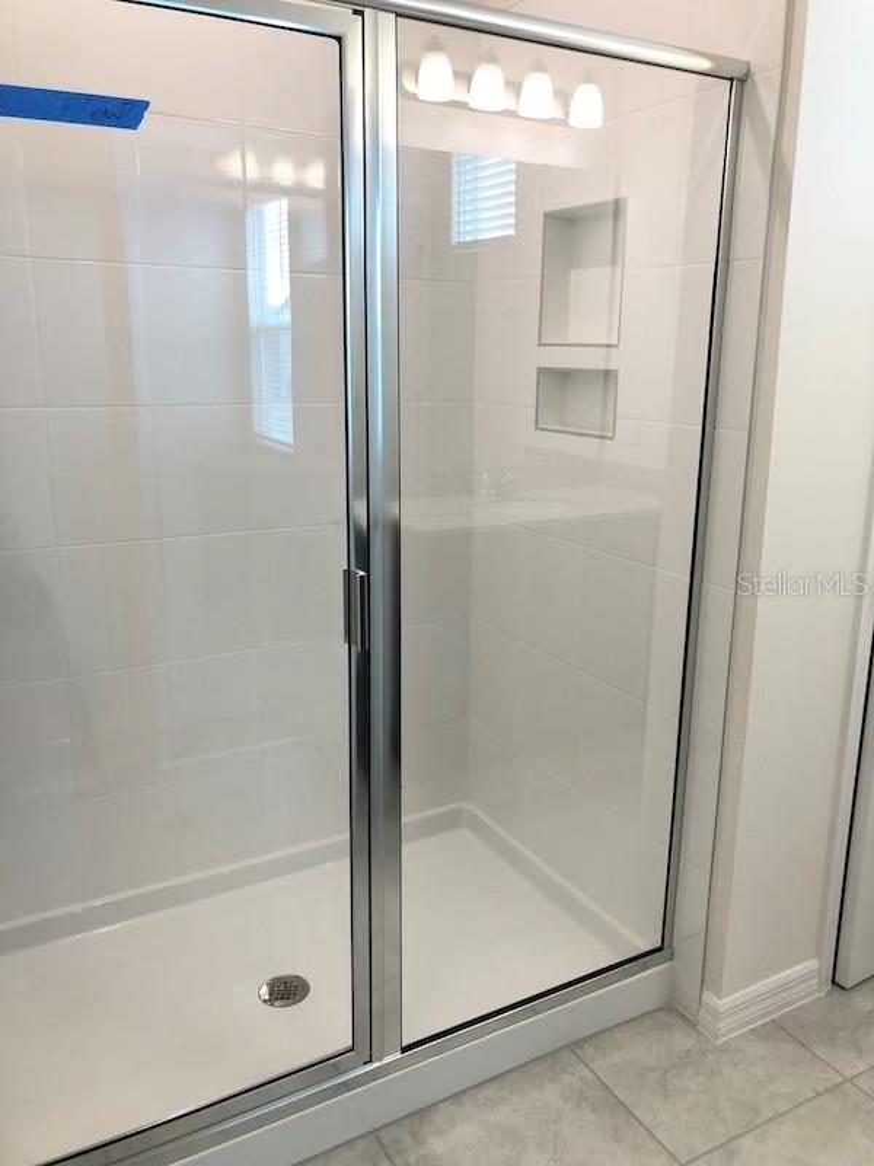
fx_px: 943
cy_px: 583
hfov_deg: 49.7
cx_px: 437
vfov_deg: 63.4
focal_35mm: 28
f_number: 1.8
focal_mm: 4
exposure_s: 1/30
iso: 25
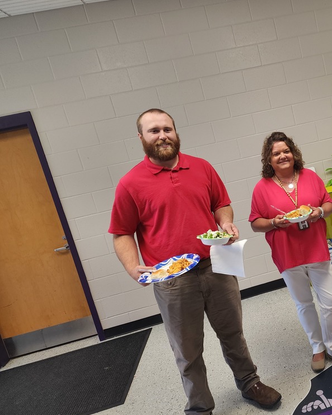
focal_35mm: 31
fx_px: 381
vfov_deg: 57.2
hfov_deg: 43.8
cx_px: 286
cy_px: 205
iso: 125
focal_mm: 6.4
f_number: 1.8
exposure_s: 1/120
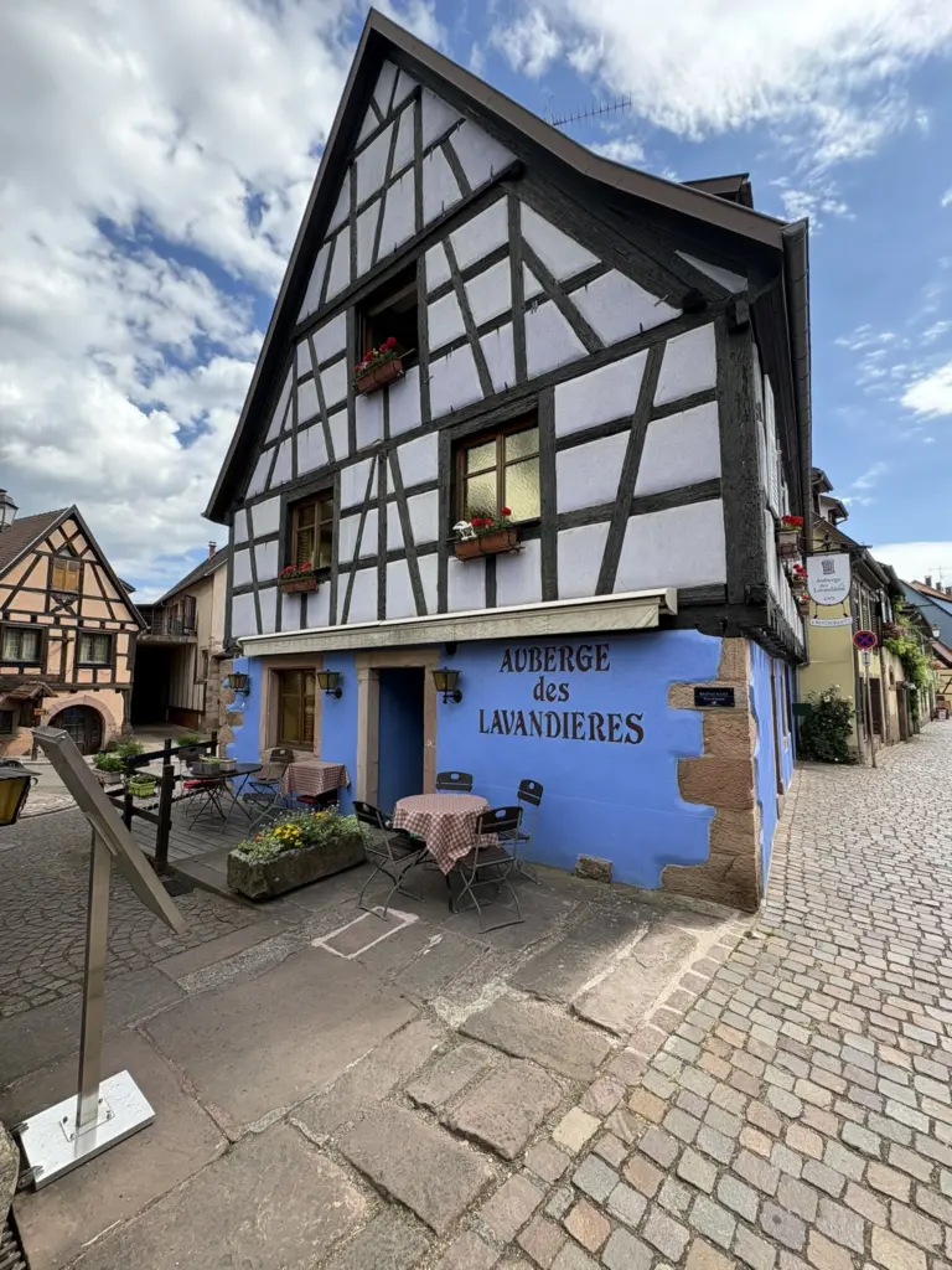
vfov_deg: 102.1
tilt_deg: +5.5
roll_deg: -0.2
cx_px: 476
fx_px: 513
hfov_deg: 85.7
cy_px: 635
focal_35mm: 14
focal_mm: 2.22
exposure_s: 1/445
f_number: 2.2
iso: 40
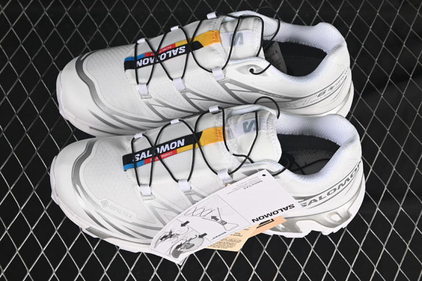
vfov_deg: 18.2
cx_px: 211
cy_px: 140
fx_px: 879
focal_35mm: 75
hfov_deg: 27.0
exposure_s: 1/80
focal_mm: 50
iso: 160
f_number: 7.1
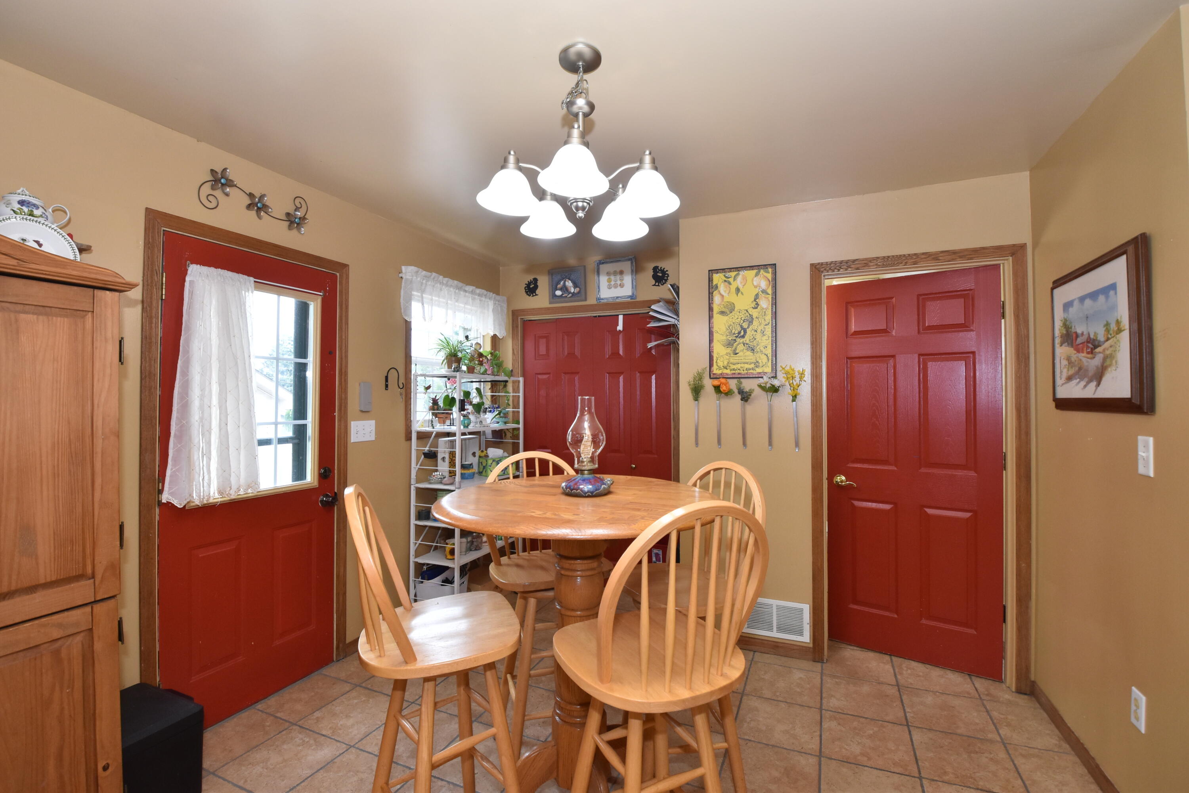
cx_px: 594
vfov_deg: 77.3
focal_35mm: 15
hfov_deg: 100.4
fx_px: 495
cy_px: 396
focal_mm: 10
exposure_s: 1/60
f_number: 7.1
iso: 800
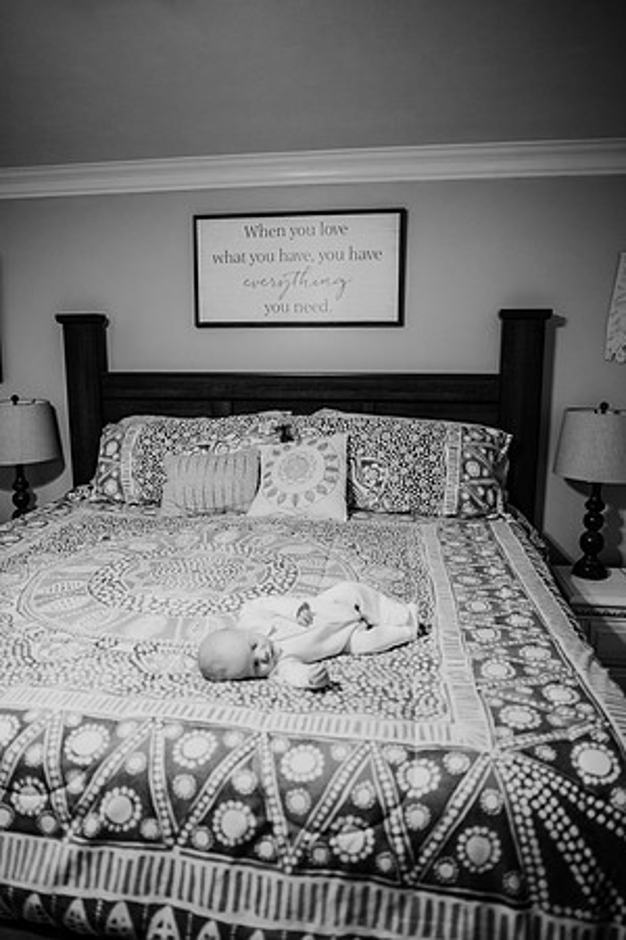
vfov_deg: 73.7
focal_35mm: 24
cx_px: 313
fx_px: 626
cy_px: 470
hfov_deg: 53.1
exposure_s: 1/160
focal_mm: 24
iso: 800
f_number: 2.2
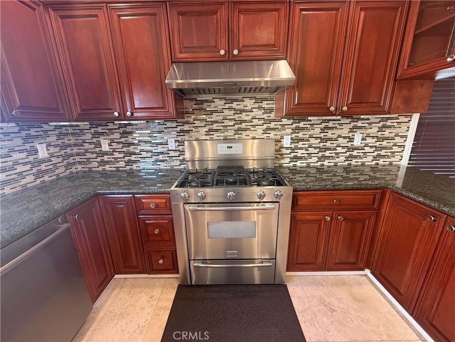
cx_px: 228
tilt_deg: -14.6
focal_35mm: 14
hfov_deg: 102.1
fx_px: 184
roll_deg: +1.1
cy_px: 171
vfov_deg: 85.7
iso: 250
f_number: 2.2
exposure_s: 1/60
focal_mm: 2.22
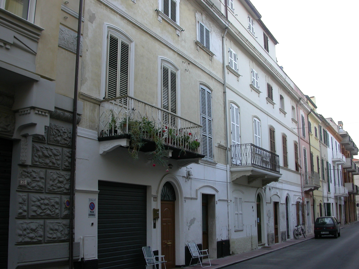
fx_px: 394
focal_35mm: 38
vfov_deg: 37.7
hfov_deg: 49.0
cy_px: 134
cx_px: 180
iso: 100
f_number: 3.7
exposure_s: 1/91.7
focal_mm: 7.85
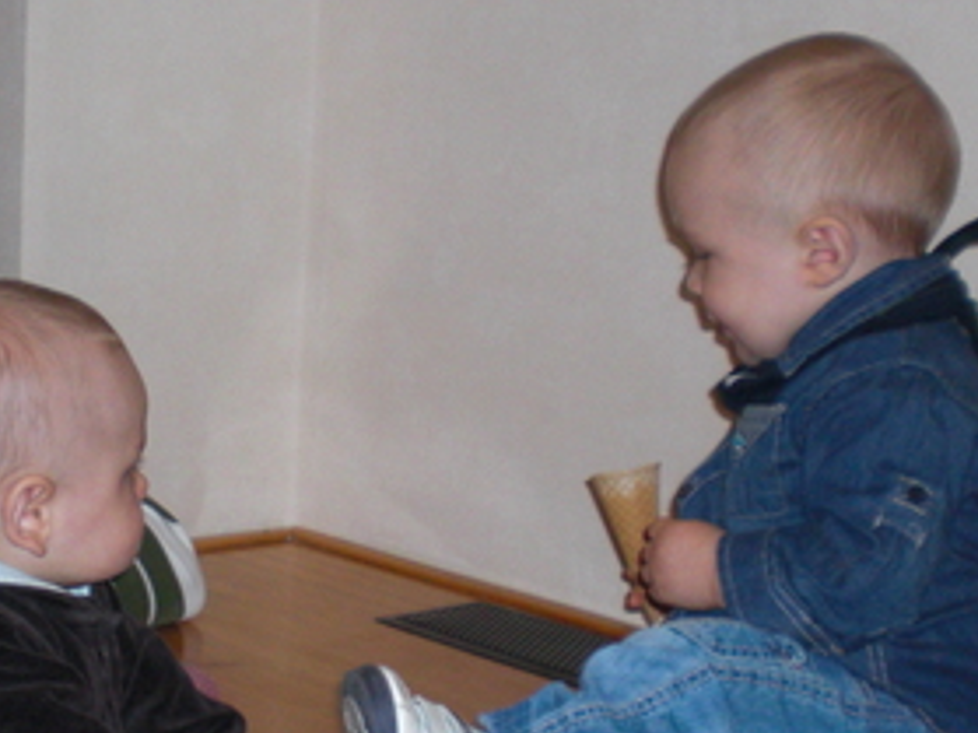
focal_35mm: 75
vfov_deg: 19.6
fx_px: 2118
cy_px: 468
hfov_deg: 25.7
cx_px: 266
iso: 200
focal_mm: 6.3
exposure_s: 1/60
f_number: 3.1
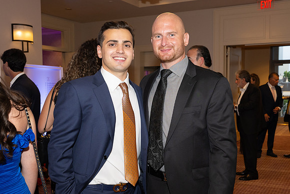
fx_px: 335
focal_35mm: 42
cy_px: 111
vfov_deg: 32.1
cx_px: 172
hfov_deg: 46.5
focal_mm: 28.5
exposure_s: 1/100
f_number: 5.6
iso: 800
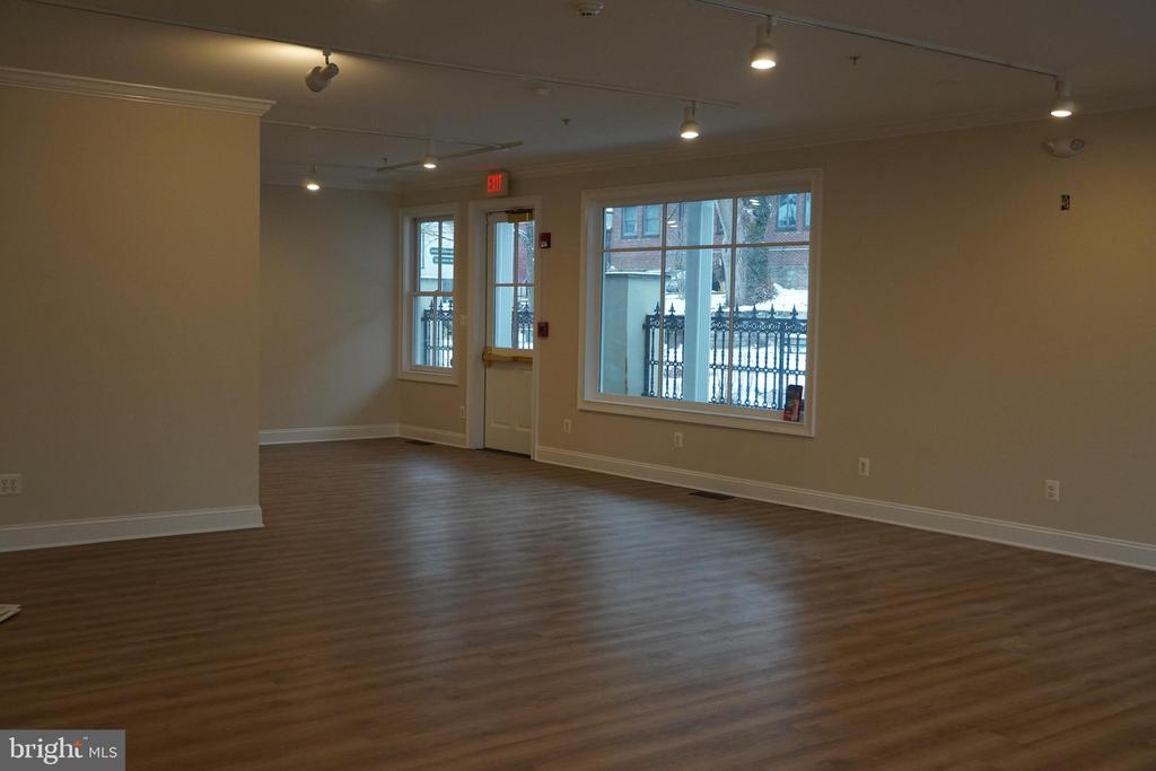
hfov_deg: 53.1
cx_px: 578
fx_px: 1156
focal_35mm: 36
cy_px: 386
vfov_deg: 36.9
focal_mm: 24
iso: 1250
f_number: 4
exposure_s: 1/160
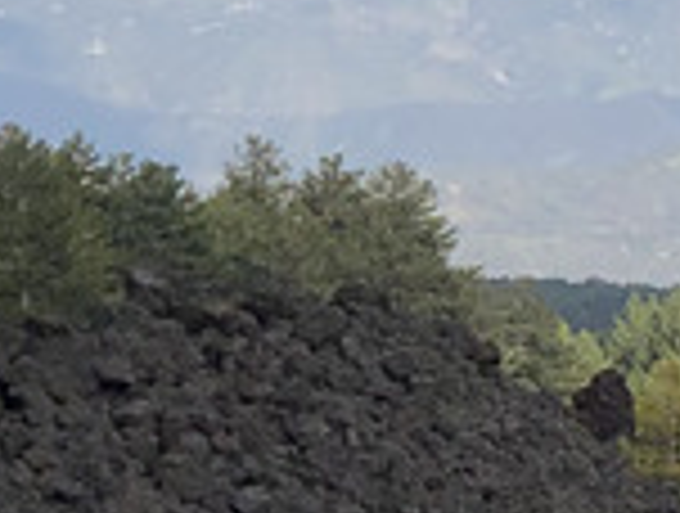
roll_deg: +0.4
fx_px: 8113
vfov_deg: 3.6
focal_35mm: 412
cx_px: 1518
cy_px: 117
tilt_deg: -4.0
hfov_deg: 4.7
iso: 16
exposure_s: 1/1116
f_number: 2.4
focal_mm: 6
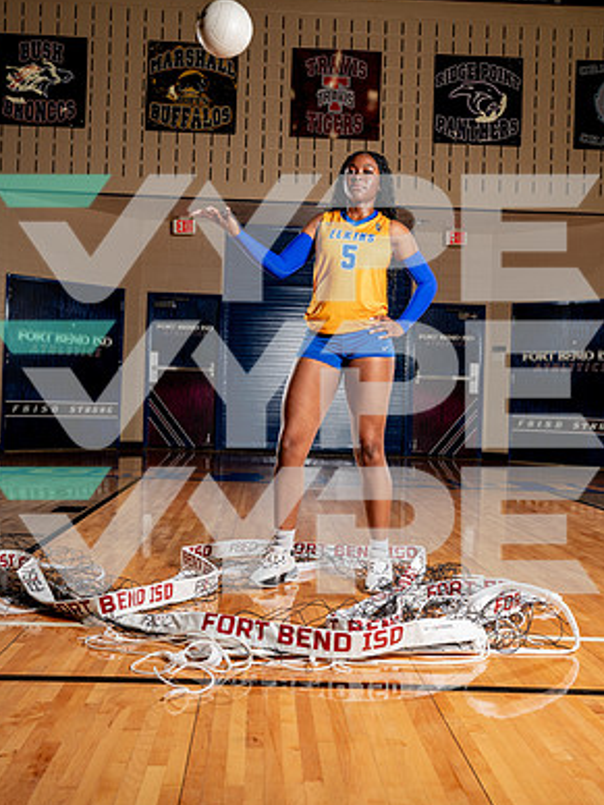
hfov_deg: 36.8
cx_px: 297
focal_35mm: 39
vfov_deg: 47.9
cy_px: 386
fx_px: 907
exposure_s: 1/250
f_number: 5.6
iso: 200
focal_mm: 35
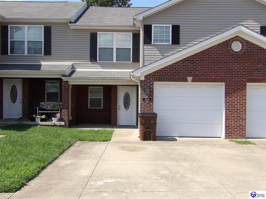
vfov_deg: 36.8
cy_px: 100
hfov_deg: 47.9
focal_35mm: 39
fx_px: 300
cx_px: 133
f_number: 3.7
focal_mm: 7
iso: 100
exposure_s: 1/665
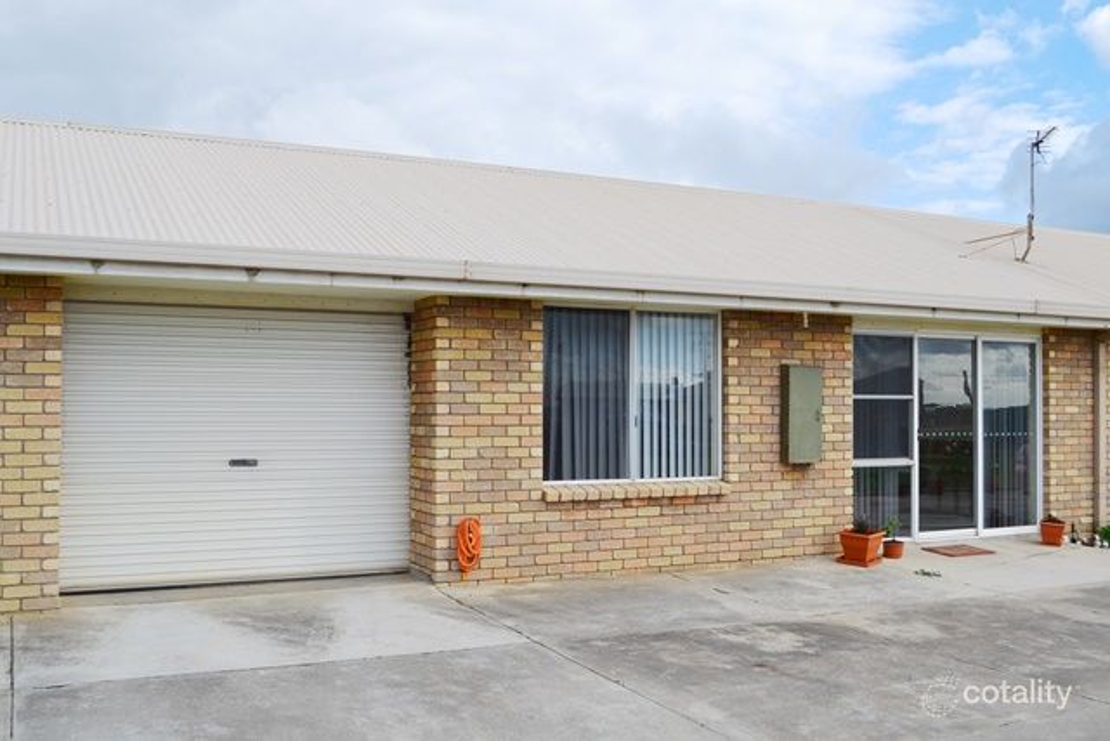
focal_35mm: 36
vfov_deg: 36.9
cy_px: 370
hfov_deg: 53.1
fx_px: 1110
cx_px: 555
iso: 100
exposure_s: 1/250
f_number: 8
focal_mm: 24
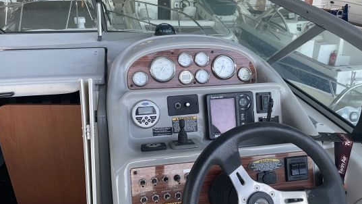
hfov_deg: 66.1
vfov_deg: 40.1
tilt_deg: -25.7
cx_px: 180
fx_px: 278
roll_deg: -1.3
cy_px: 114
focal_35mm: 29
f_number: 1.6
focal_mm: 4.2
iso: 200
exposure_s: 1/60
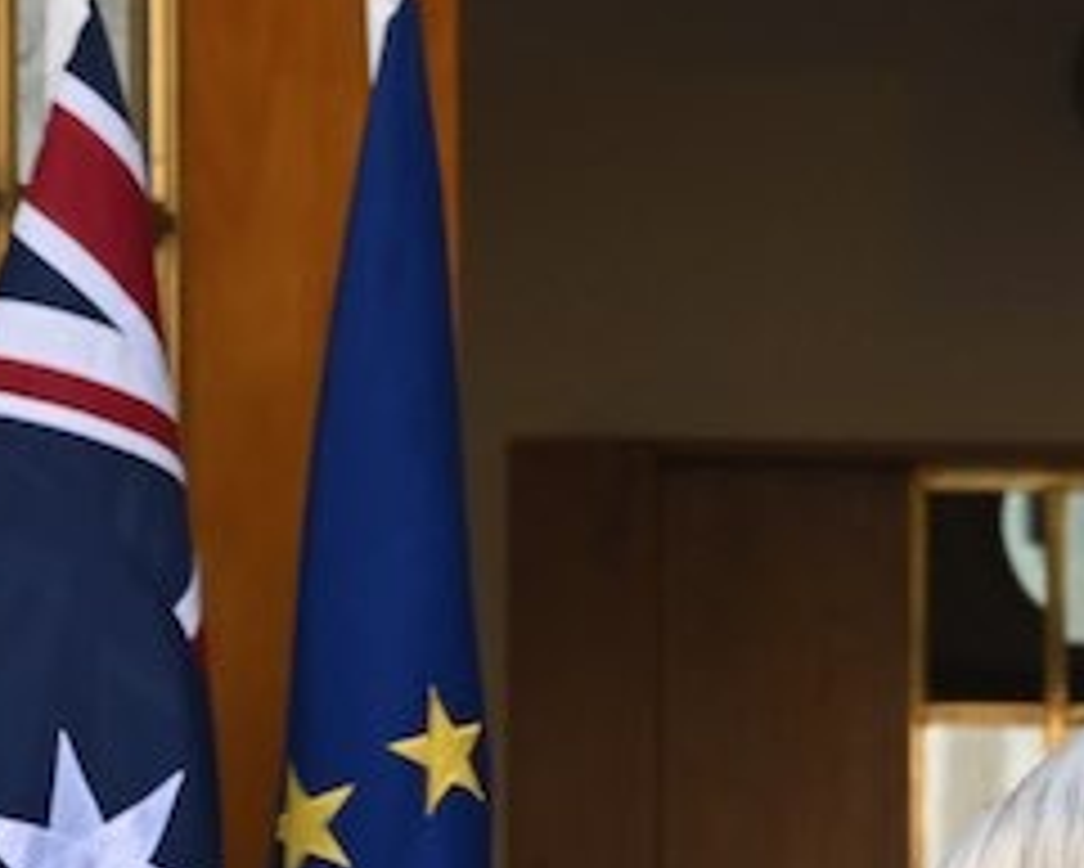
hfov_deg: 10.1
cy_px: 1300
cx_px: 1241
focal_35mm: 189
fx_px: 6066
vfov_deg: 8.0
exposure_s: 1/500
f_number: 5.6
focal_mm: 54
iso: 800
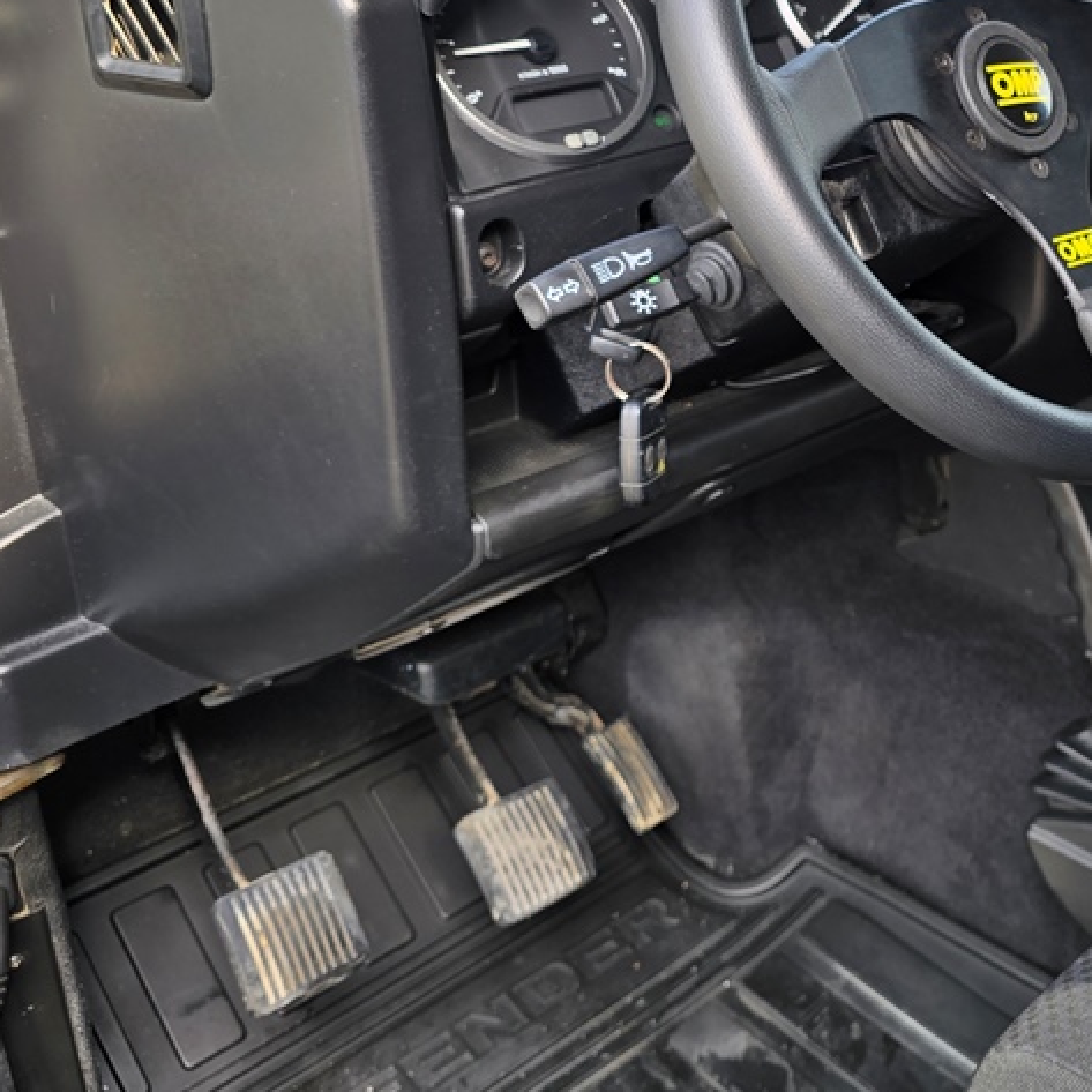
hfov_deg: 36.0
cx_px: 988
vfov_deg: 37.6
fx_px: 1570
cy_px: 296
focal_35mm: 44
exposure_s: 1/180
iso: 16
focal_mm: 6.3
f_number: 1.7
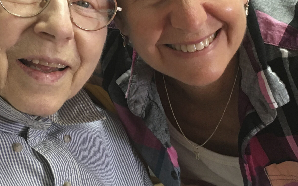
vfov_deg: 19.1
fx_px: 544
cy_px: 20
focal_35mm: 67
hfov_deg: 30.4
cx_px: 101
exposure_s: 1/30
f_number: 2.2
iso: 125
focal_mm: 4.15
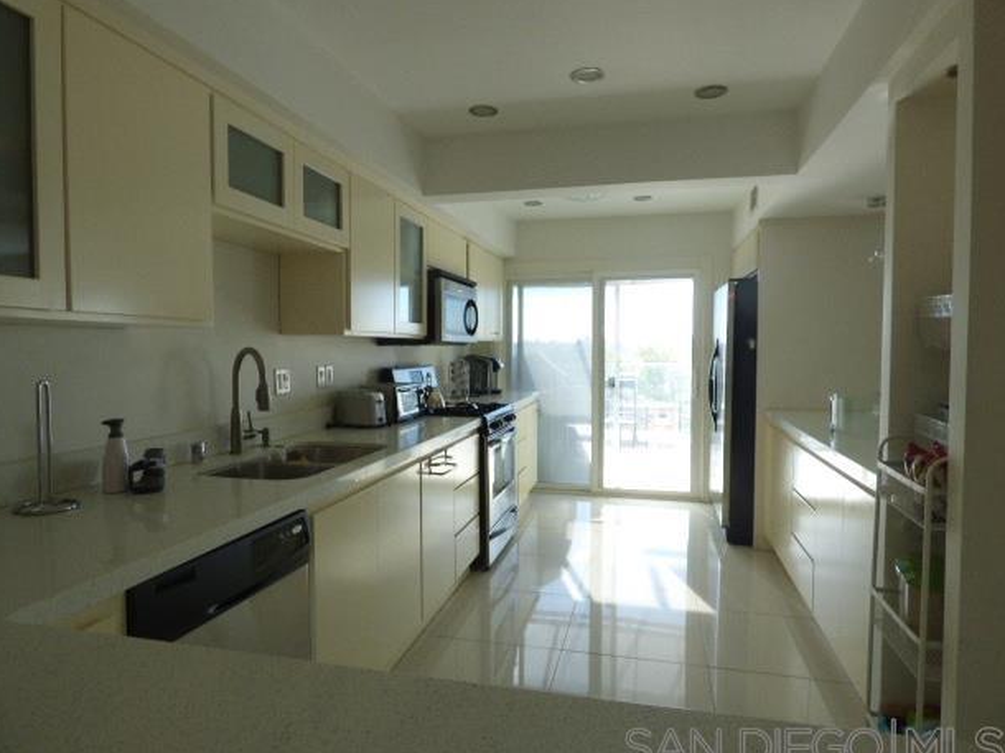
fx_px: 609
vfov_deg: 63.4
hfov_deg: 79.0
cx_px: 493
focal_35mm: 21
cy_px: 387
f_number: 2.8
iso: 200
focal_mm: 3.58
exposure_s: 1/250
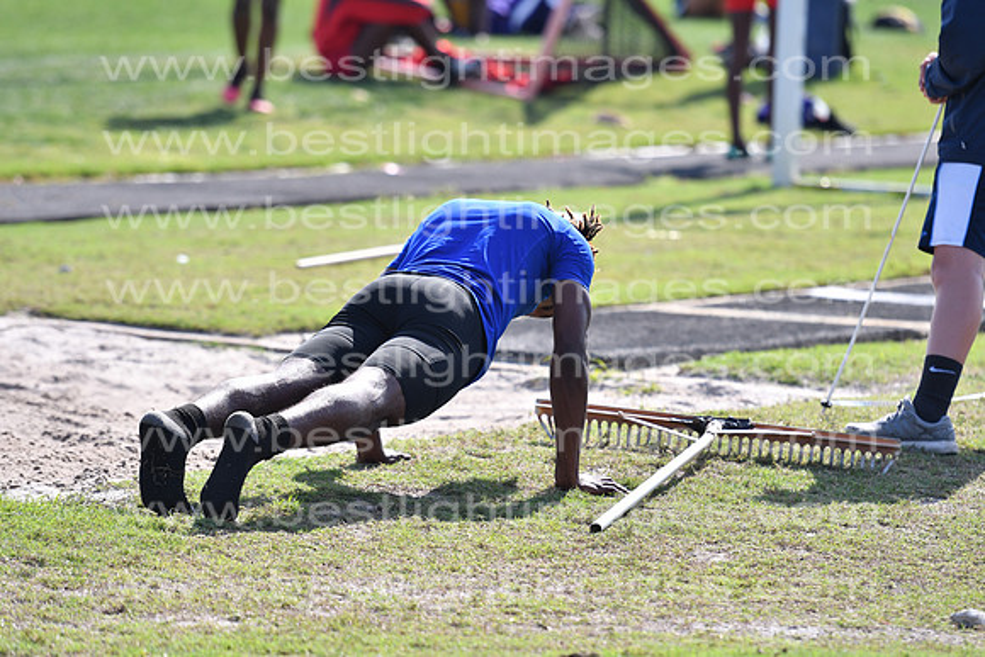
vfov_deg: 5.1
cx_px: 492
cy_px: 328
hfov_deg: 7.6
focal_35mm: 270
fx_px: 7389
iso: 200
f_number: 4
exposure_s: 1/2000
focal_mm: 180
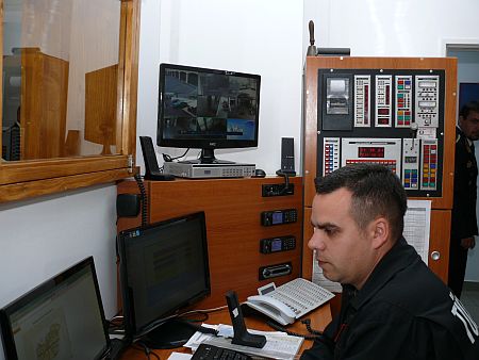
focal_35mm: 35
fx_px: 485
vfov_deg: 40.7
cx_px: 240
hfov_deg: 52.6
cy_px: 180
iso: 100
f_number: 4
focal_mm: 7.4
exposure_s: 1/30
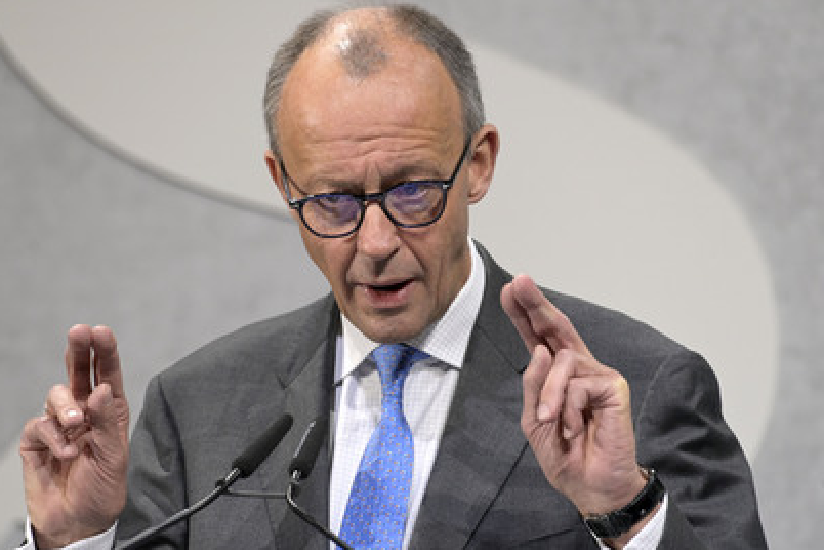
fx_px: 11558
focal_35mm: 505
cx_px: 384
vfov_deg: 2.7
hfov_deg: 4.1
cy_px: 287
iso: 4000
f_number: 6.3
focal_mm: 450
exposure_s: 1/640
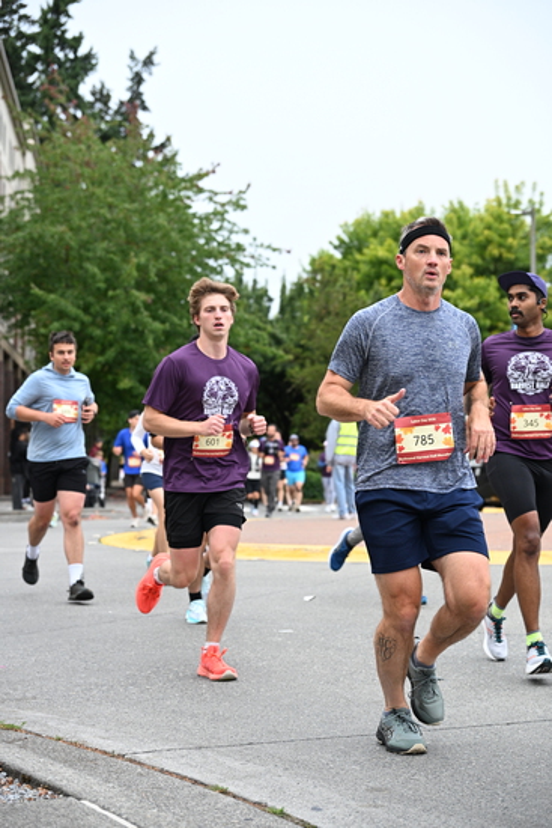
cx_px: 276
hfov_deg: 20.9
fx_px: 1494
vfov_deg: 31.0
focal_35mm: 65
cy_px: 414
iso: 1600
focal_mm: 65
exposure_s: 1/800
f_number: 4
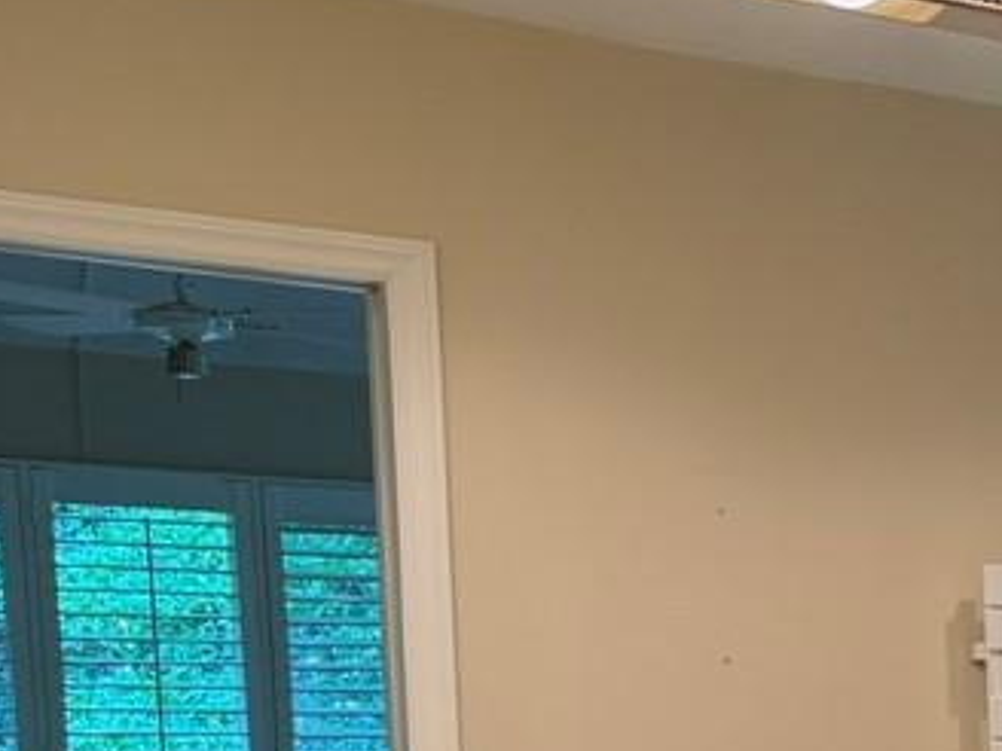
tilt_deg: -4.2
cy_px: 891
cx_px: 1497
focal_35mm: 75
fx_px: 2171
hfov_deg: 21.7
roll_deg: +1.4
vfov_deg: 18.6
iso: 160
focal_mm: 6.76
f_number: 1.78
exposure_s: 1/60
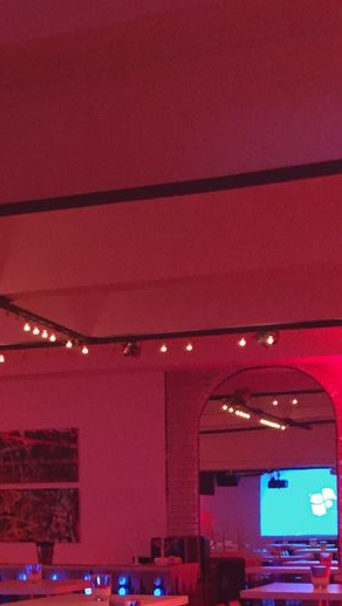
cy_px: 486
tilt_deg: +0.2
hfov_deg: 14.3
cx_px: -193
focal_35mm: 78
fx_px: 1255
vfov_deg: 26.7
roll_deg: +0.6
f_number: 2.2
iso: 250
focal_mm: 4.15
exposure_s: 1/20
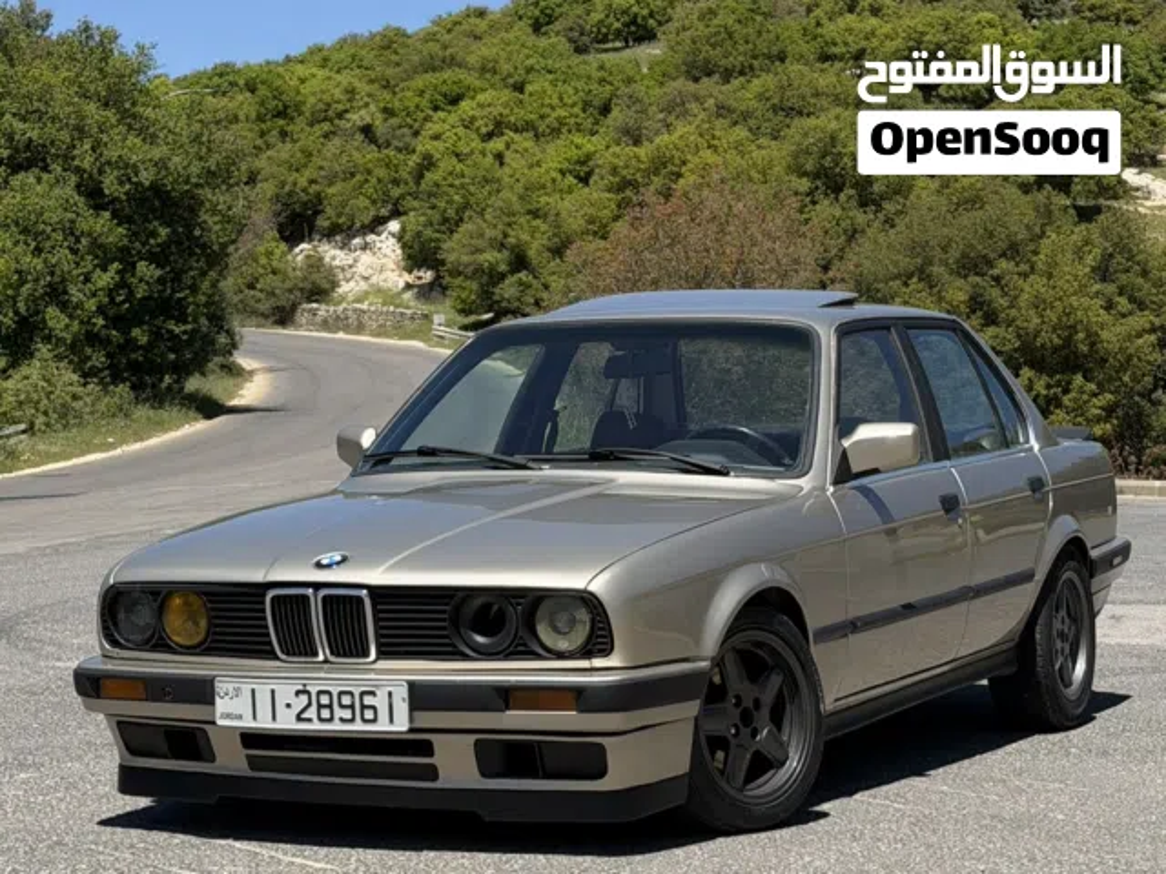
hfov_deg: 39.7
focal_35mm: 48
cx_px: 583
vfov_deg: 30.3
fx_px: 1617
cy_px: 437
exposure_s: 1/4878
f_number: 1.78
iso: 64
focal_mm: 6.76
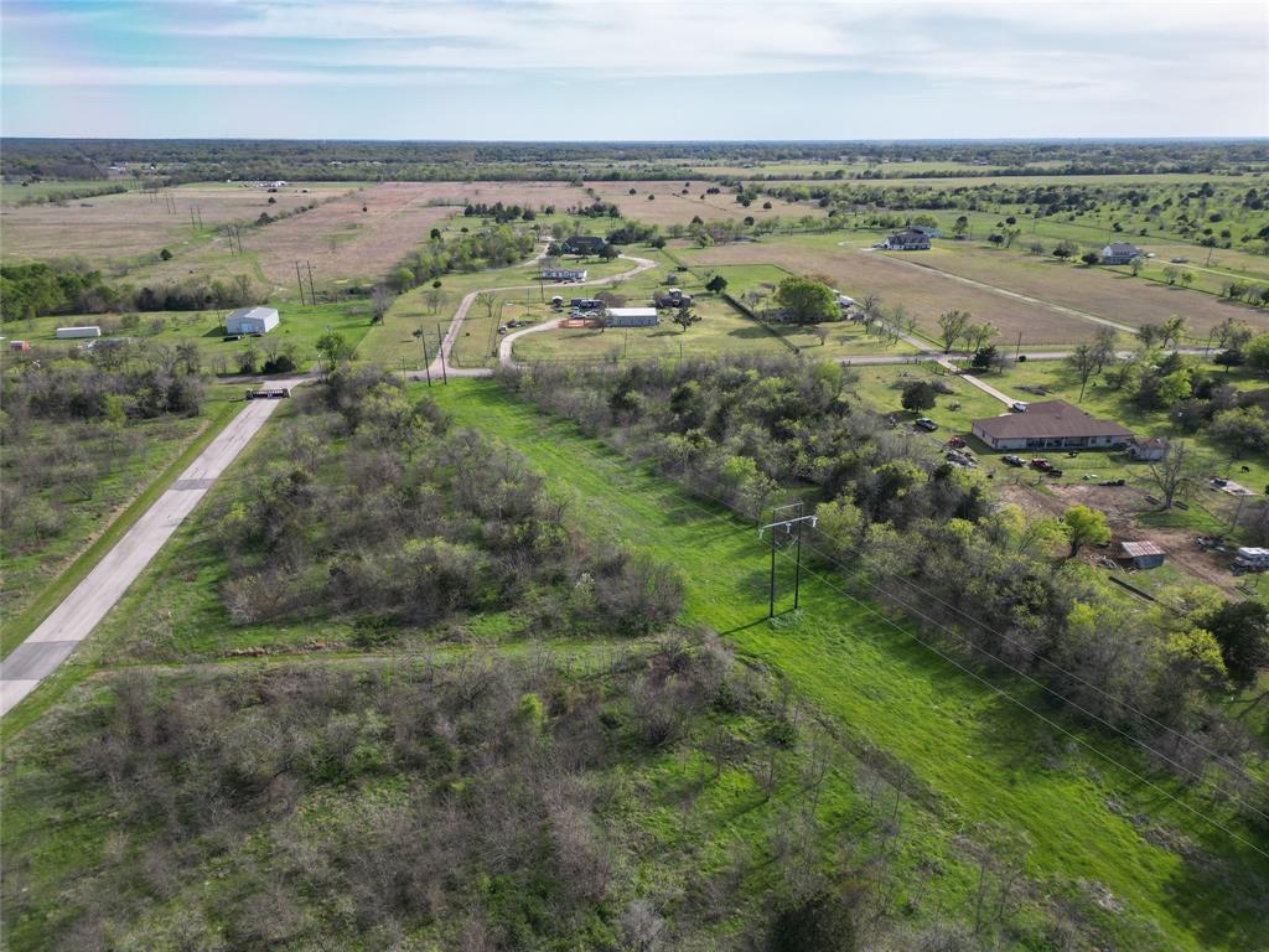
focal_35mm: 24
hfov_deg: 71.6
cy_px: 476
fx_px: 880
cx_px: 634
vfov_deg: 56.8
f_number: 1.7
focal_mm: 6.72
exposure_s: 1/2500
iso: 200
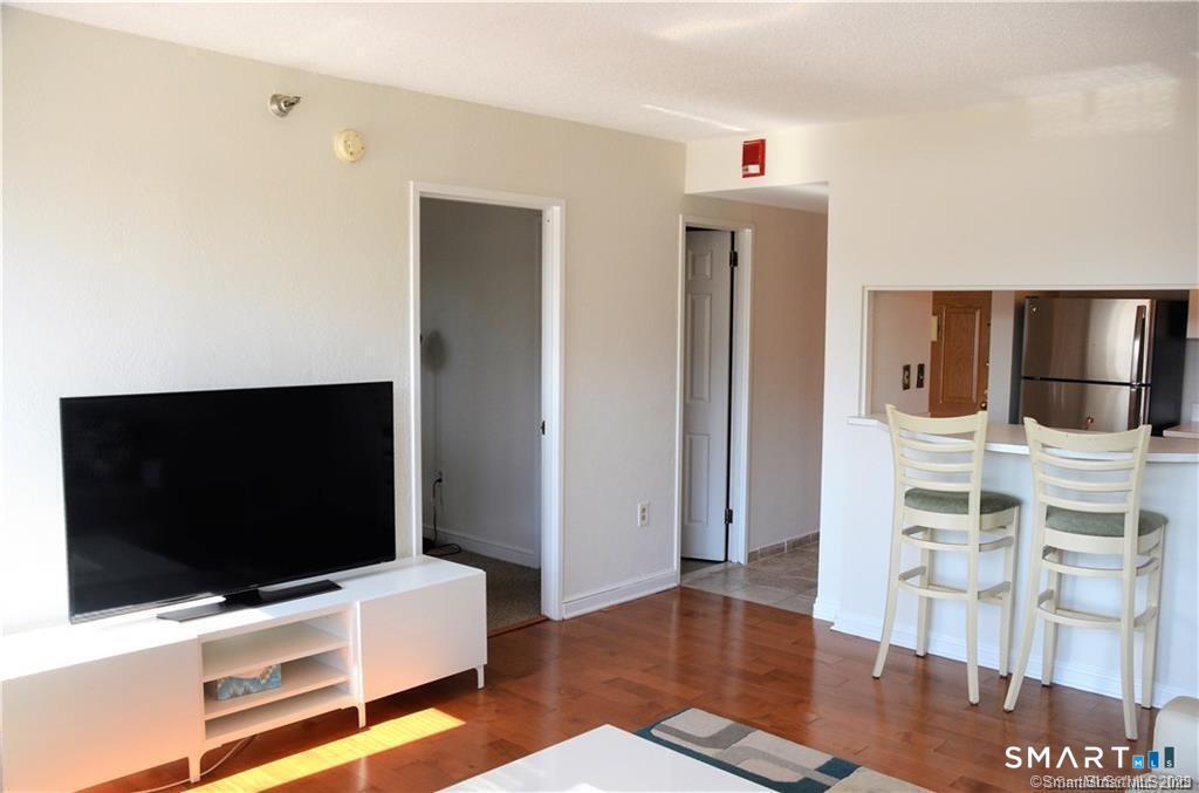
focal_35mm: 30
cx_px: 600
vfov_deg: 43.4
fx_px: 997
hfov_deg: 62.1
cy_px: 396
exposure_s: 1/100
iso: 400
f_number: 5
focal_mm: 20
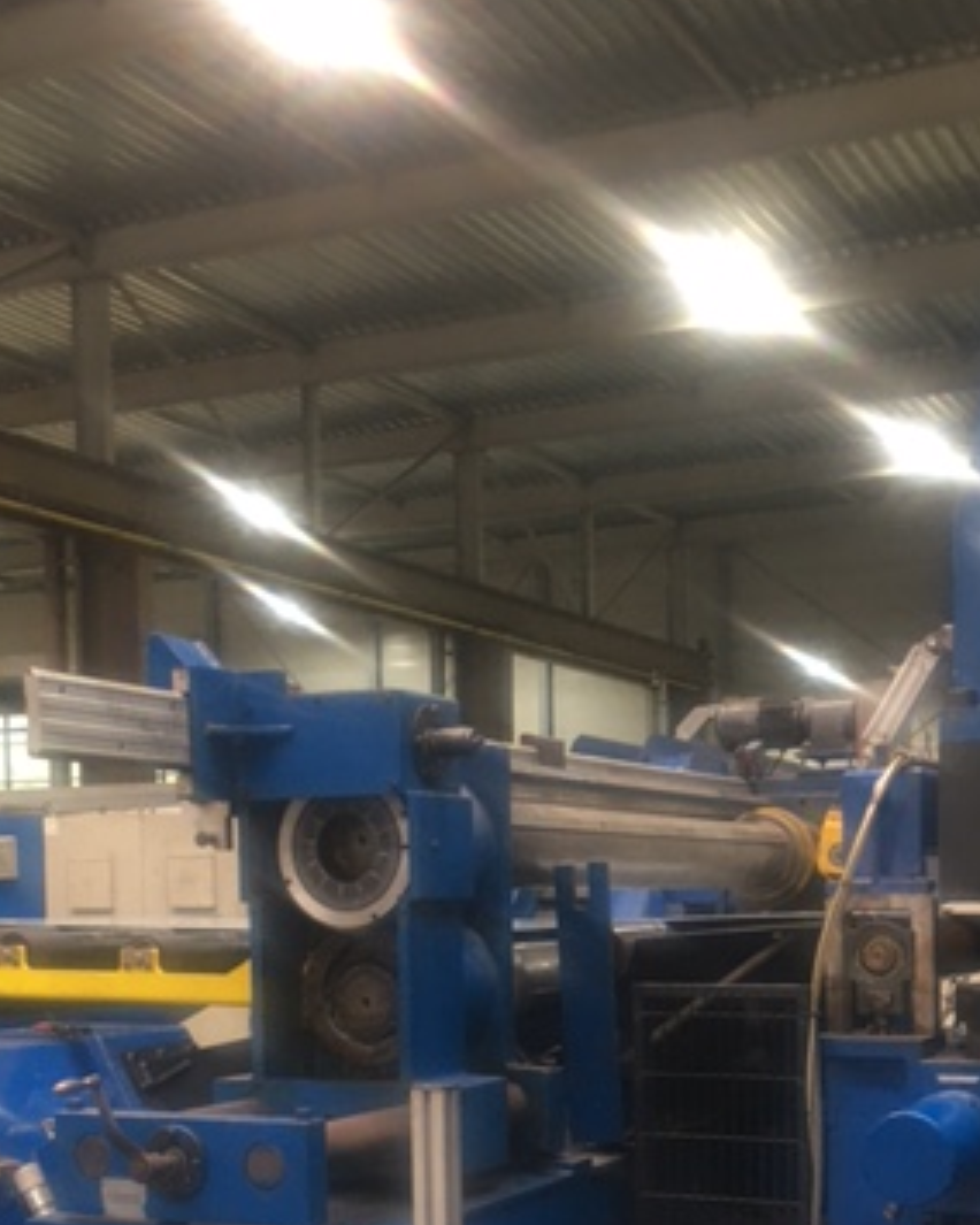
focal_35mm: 51
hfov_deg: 29.7
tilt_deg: -0.3
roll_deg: +1.7
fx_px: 1849
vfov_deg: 35.4
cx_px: 552
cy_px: 997
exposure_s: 1/17
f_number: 2.2
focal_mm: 4.15
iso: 50
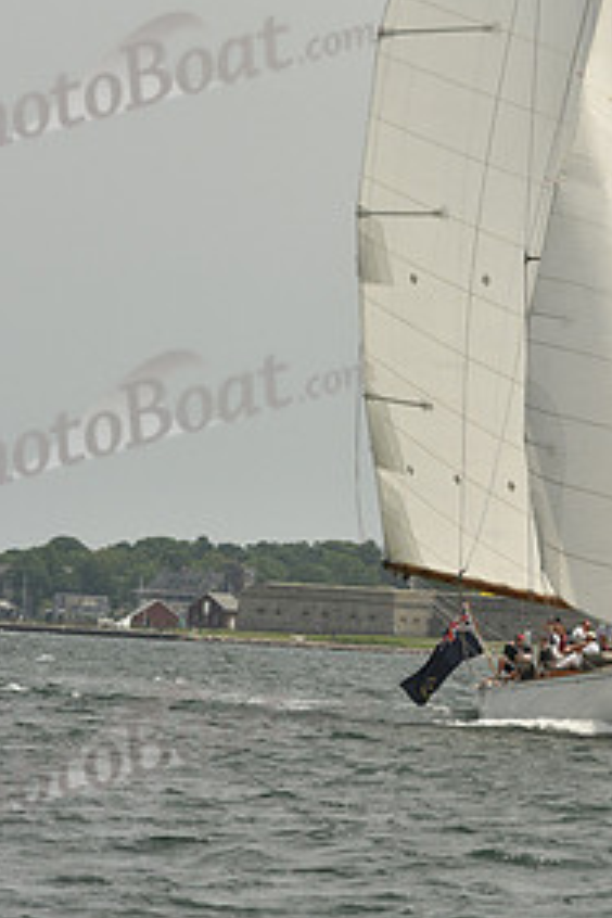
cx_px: 545
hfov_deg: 4.9
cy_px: 205
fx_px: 7088
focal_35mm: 278
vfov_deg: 7.4
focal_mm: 135
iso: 400
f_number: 7.1
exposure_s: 1/3200
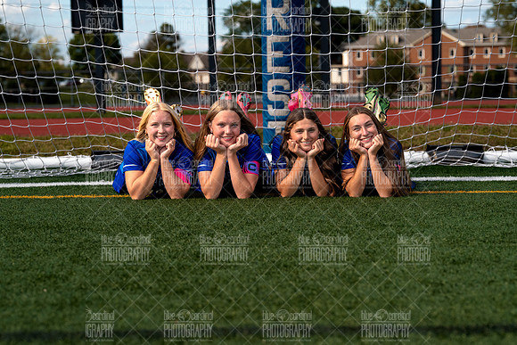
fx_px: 1221
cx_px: 258
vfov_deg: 16.1
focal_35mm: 85
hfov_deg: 23.9
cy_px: 172
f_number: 4.5
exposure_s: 1/160
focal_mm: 85
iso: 1600
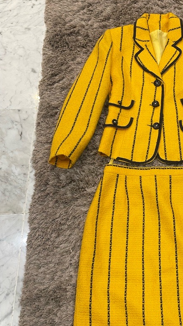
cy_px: 184
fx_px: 319
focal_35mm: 37
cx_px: 159
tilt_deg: -67.4
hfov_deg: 30.8
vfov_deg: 53.9
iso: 125
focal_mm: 4.2
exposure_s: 1/50
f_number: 1.6
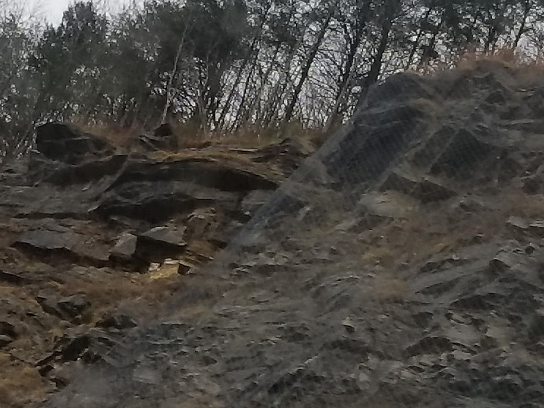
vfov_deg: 27.3
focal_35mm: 53
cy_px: 286
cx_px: 385
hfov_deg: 35.6
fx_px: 833
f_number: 1.7
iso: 50
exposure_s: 1/394
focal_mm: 4.25
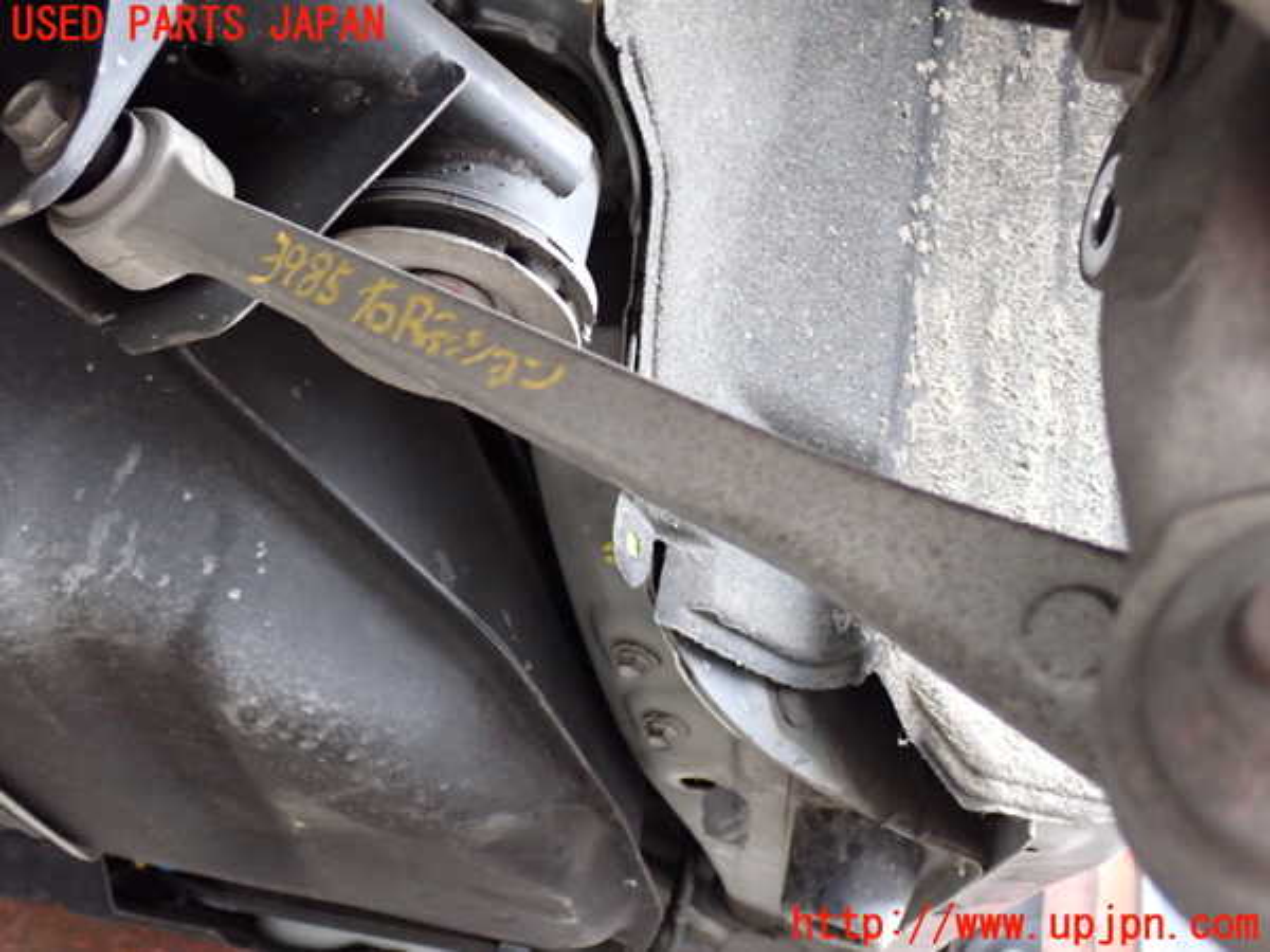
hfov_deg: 49.0
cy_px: 476
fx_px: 1394
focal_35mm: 38
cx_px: 635
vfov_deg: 37.7
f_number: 2.7
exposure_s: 1/40
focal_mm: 6.83
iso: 800
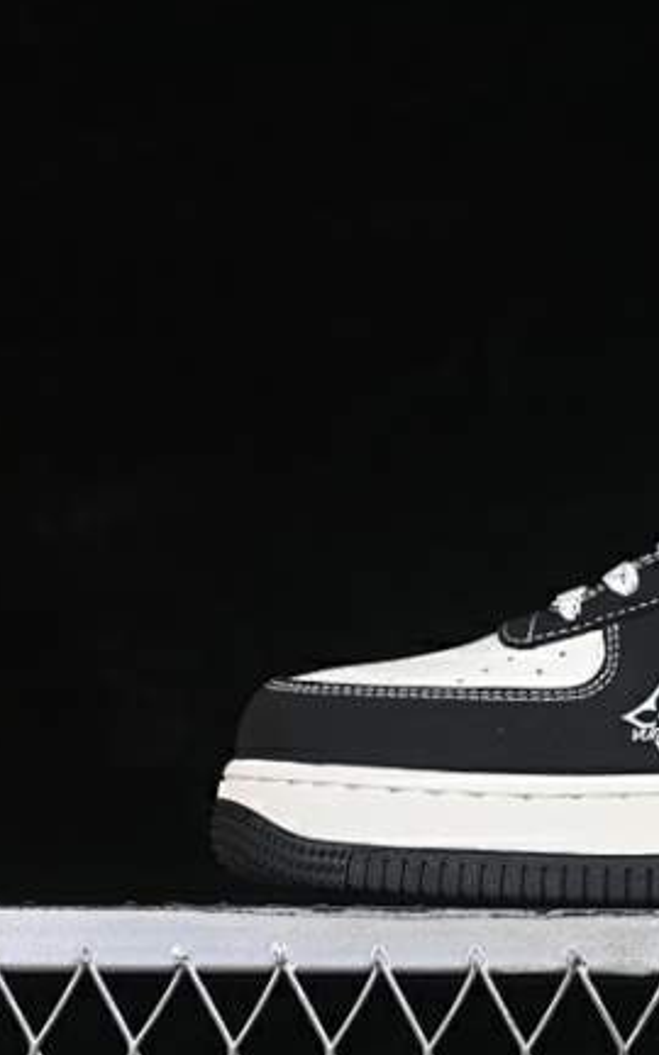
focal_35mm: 129
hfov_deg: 10.0
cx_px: 832
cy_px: 540
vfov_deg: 16.2
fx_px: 3707
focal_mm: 50
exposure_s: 1/80
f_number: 7.1
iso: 160
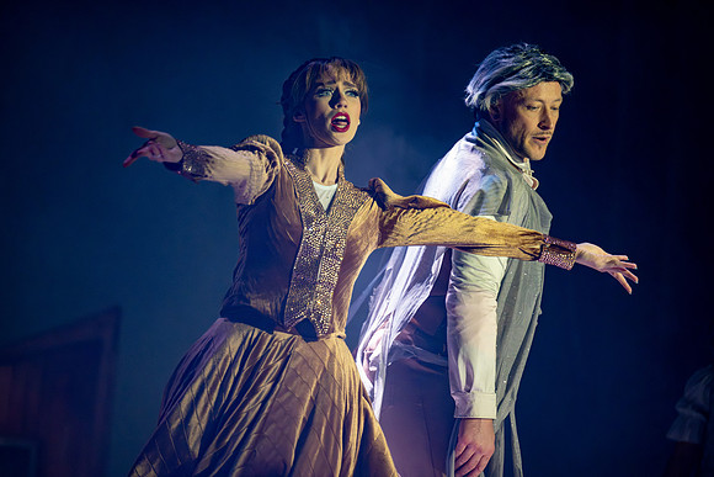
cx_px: 357
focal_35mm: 175
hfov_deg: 11.7
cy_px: 238
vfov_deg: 7.9
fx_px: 3471
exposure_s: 1/1000
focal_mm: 175
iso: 8000
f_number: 2.8
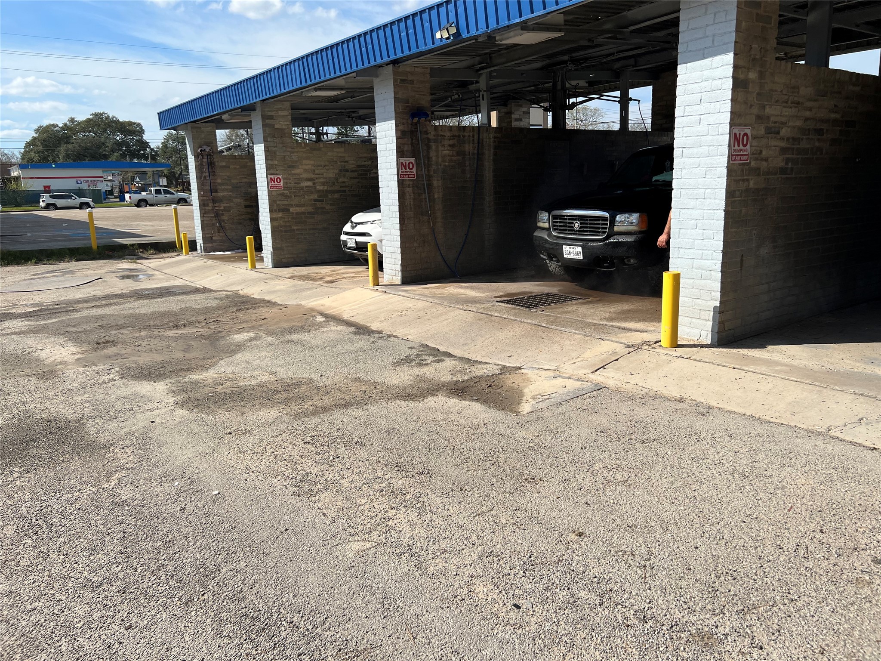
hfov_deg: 67.3
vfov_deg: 53.1
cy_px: 330
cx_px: 440
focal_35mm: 26
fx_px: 662
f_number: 1.5
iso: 50
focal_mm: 5.7
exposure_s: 1/5587
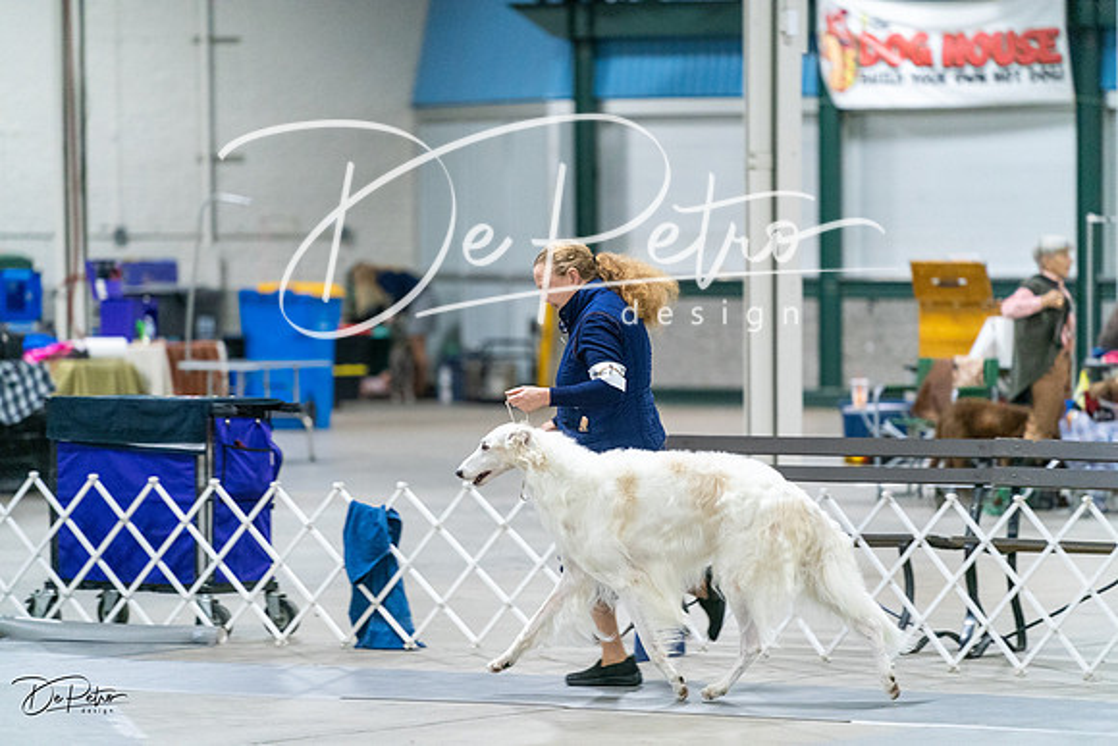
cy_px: 373
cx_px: 559
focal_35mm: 200
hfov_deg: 10.3
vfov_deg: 6.9
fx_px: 6212
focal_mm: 200
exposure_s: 1/250
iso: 5000
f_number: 2.8
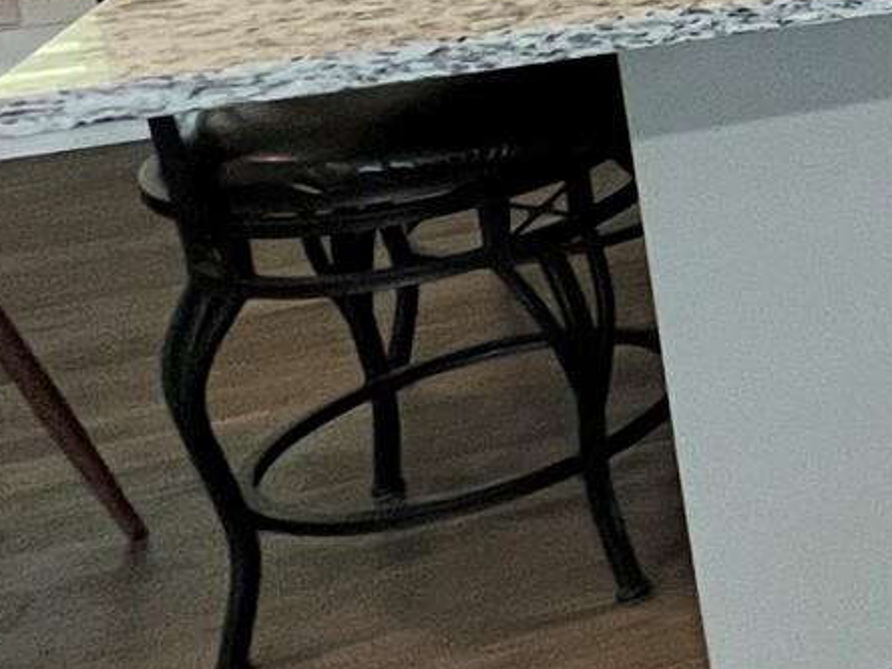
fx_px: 1546
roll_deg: -1.0
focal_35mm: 60
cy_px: -207
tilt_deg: -12.0
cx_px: 1963
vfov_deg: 21.9
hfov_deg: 17.1
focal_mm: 1.57
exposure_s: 1/60
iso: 320
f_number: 1.8
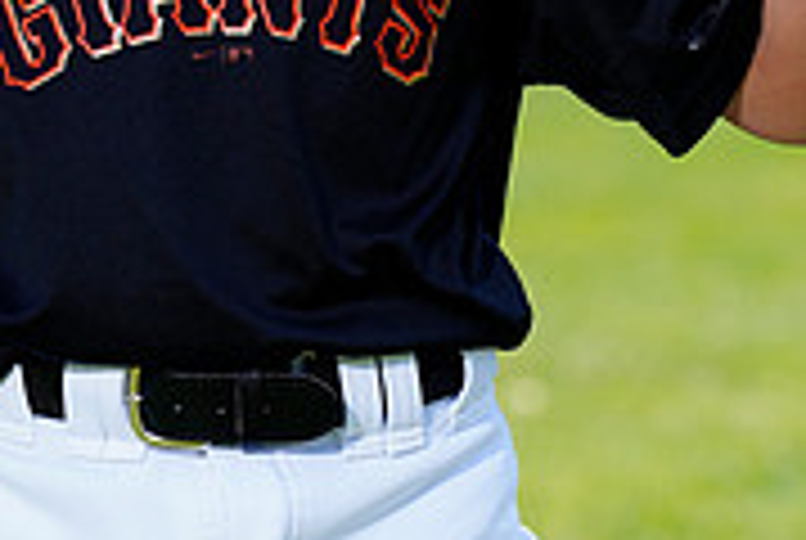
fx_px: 10518
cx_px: 203
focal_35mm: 469
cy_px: -263
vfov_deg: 2.9
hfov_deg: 4.4
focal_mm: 145
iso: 100
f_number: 6.3
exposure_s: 1/250
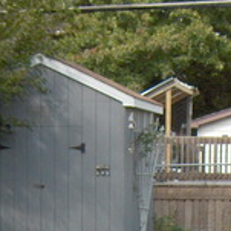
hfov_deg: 11.7
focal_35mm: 146
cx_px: 281
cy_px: 338
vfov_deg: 11.5
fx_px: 1102
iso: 100
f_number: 2.8
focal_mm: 8
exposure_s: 1/893
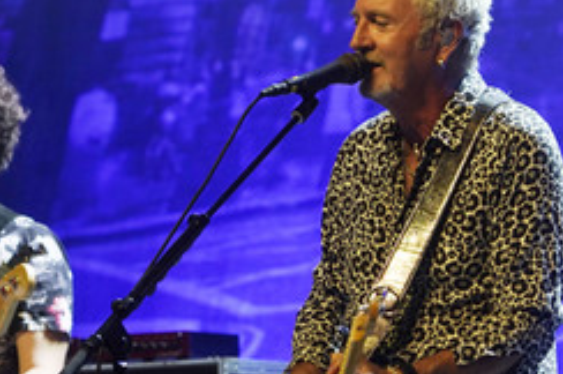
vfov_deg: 3.7
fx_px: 5779
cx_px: 223
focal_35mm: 370
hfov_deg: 5.6
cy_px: 212
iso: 1600
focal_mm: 200
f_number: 6.3
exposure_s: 1/80
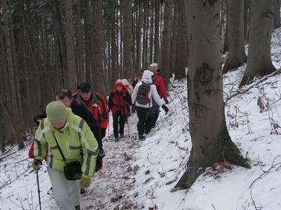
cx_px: 140
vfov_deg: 32.2
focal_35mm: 45
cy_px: 112
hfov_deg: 42.1
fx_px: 365
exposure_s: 1/80
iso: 50
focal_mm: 6.4
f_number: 3.2
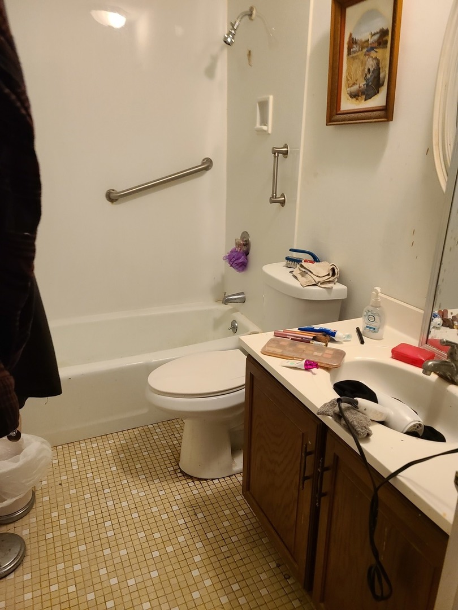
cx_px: 229
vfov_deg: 67.3
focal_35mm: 26
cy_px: 305
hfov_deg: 53.1
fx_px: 459
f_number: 1.8
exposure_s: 1/40
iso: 250
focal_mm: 5.4
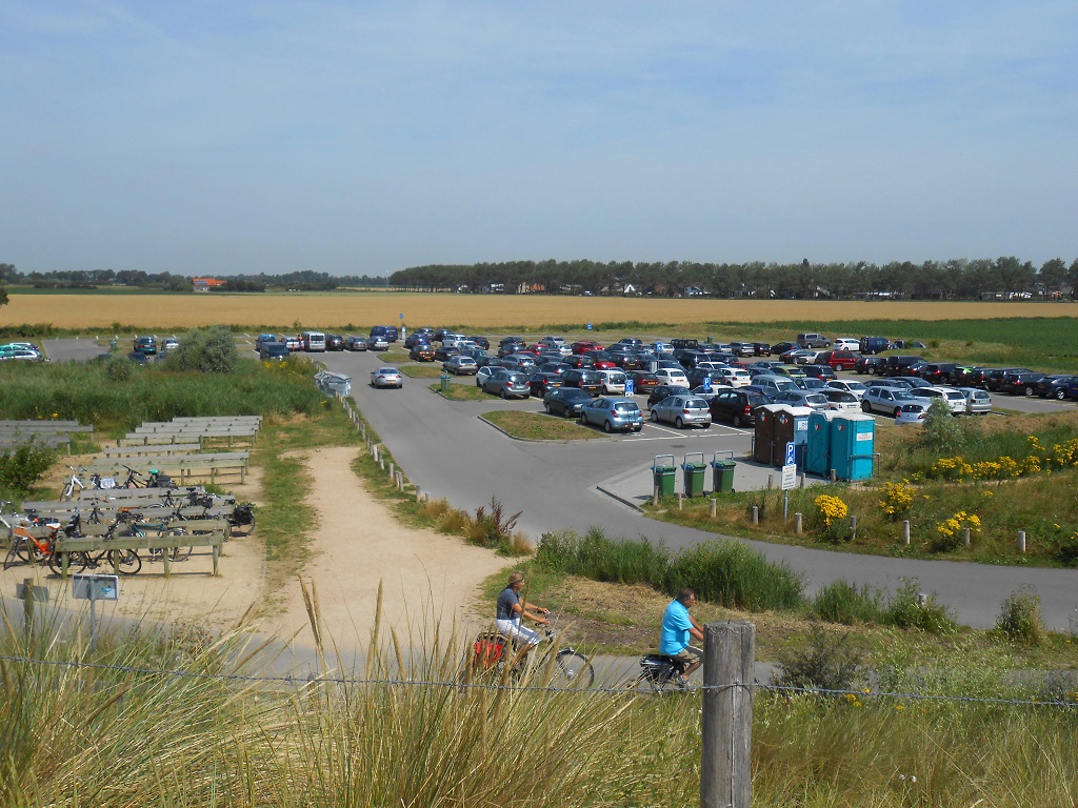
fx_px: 1059
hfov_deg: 54.0
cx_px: 539
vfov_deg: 41.8
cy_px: 404
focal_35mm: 34
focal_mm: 6
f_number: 3.9
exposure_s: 1/1250
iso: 80
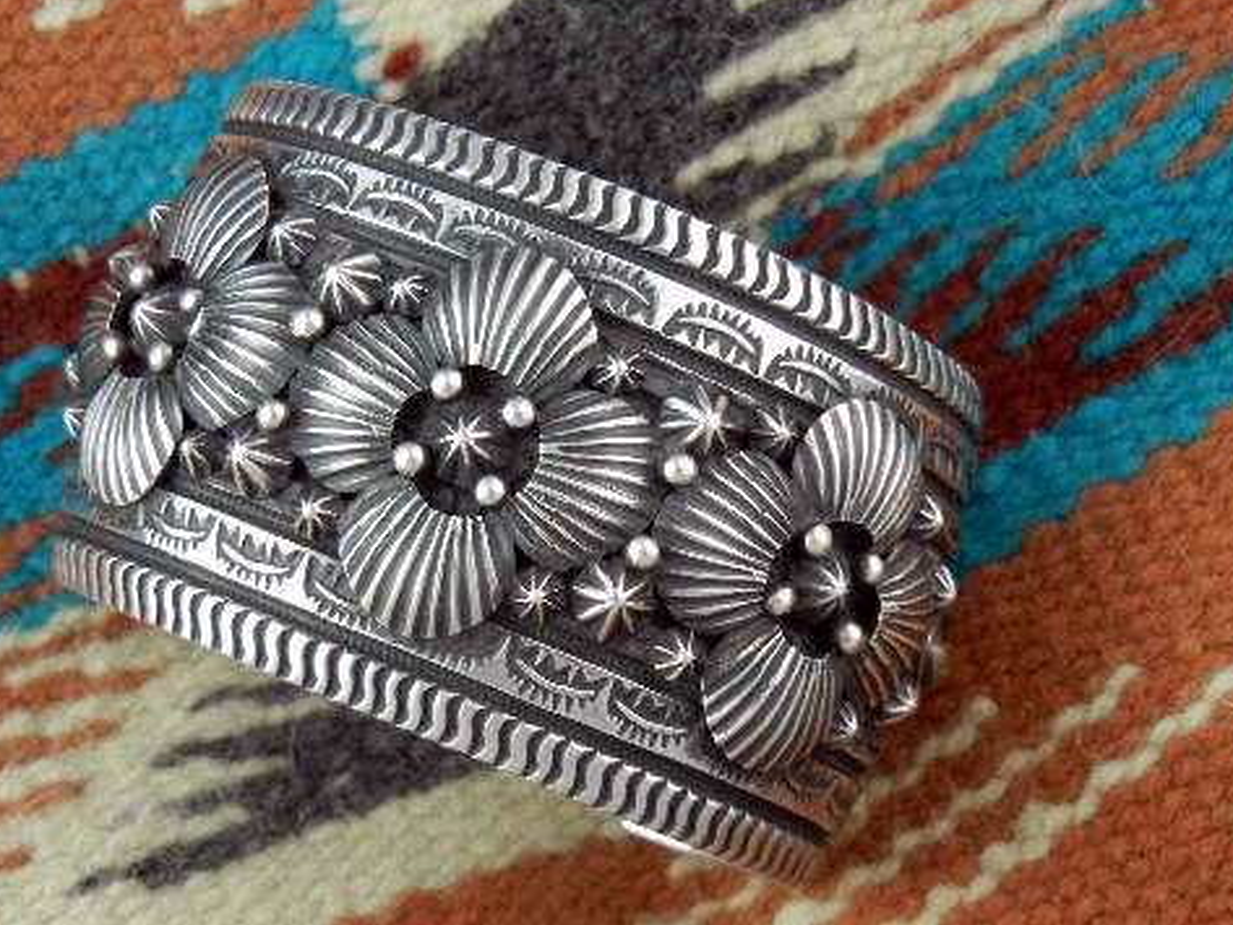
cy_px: 552
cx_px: 605
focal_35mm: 92
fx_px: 3278
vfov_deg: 16.1
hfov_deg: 21.3
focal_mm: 12.2
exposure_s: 1/17.1
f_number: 4.1
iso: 400
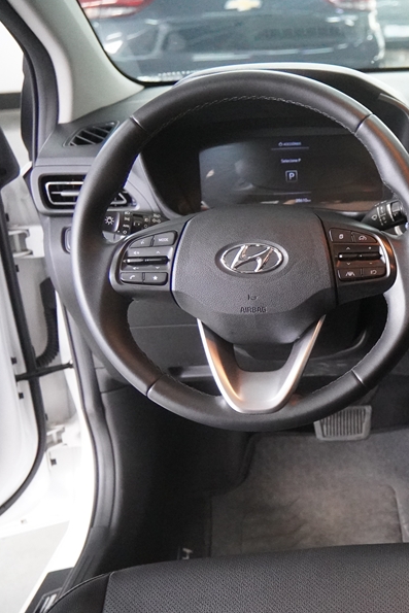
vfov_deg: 44.5
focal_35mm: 44
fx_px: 747
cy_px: 346
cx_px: 510
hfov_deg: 26.6
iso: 6400
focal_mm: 17
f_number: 2.8
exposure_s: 1/125
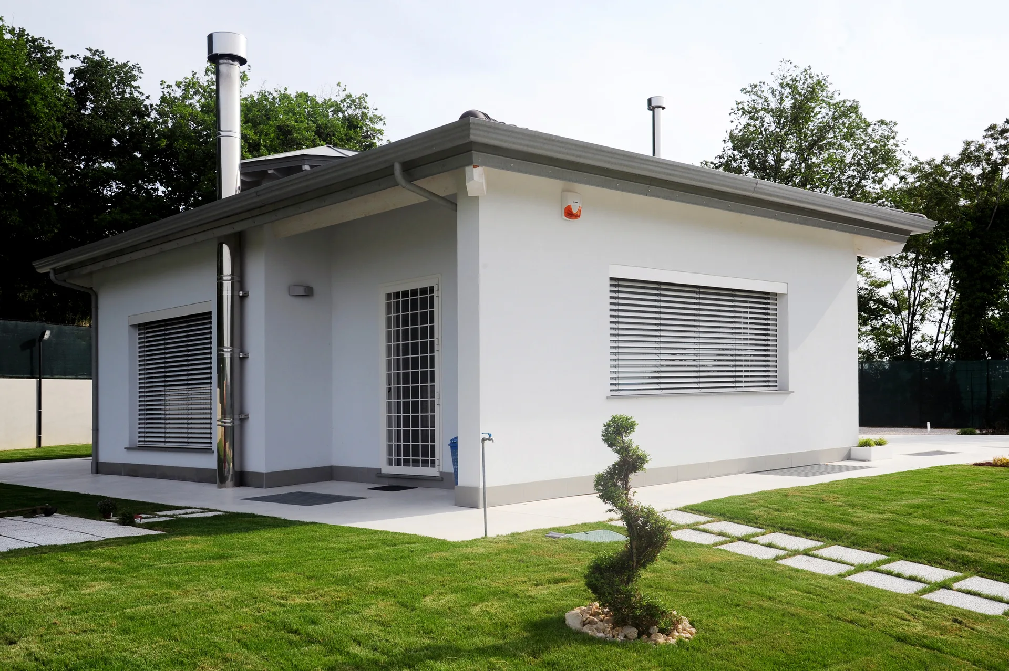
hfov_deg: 58.7
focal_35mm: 32
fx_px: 896
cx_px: 504
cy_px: 336
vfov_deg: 41.1
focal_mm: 32
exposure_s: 1/250
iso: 200
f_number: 11
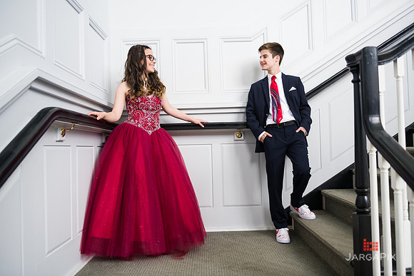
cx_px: 207
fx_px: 334
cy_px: 138
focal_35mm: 29
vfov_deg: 45.0
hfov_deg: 63.6
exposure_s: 1/200
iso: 1000
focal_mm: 29
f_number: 3.2
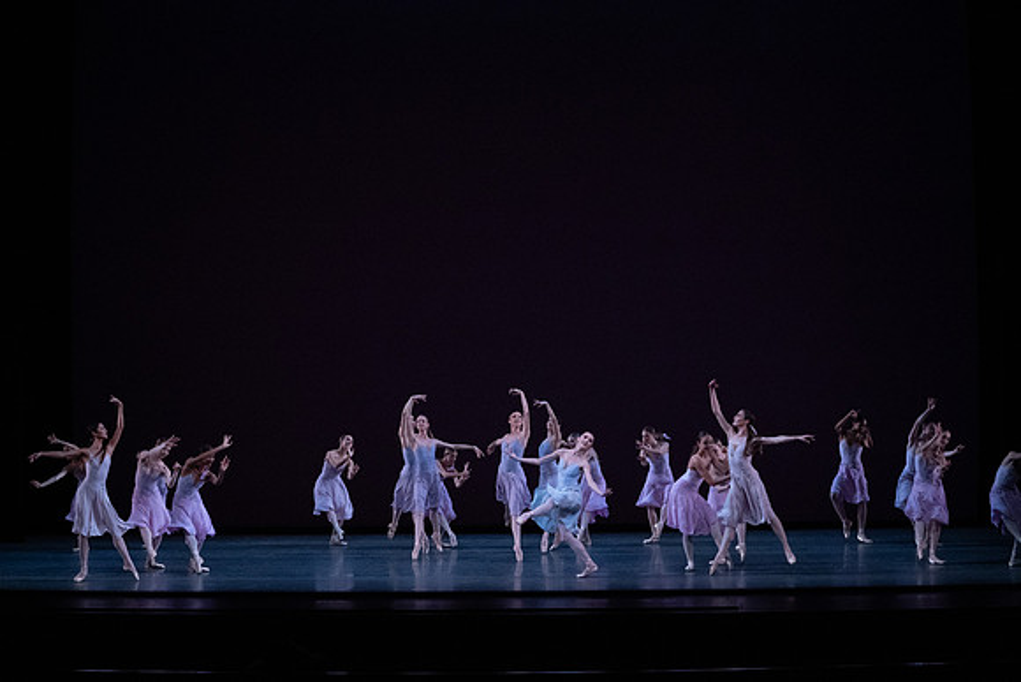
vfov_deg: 19.5
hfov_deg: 28.8
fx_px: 1986
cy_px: 341
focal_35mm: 70
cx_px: 510
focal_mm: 70
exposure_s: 1/400
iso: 12800
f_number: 13
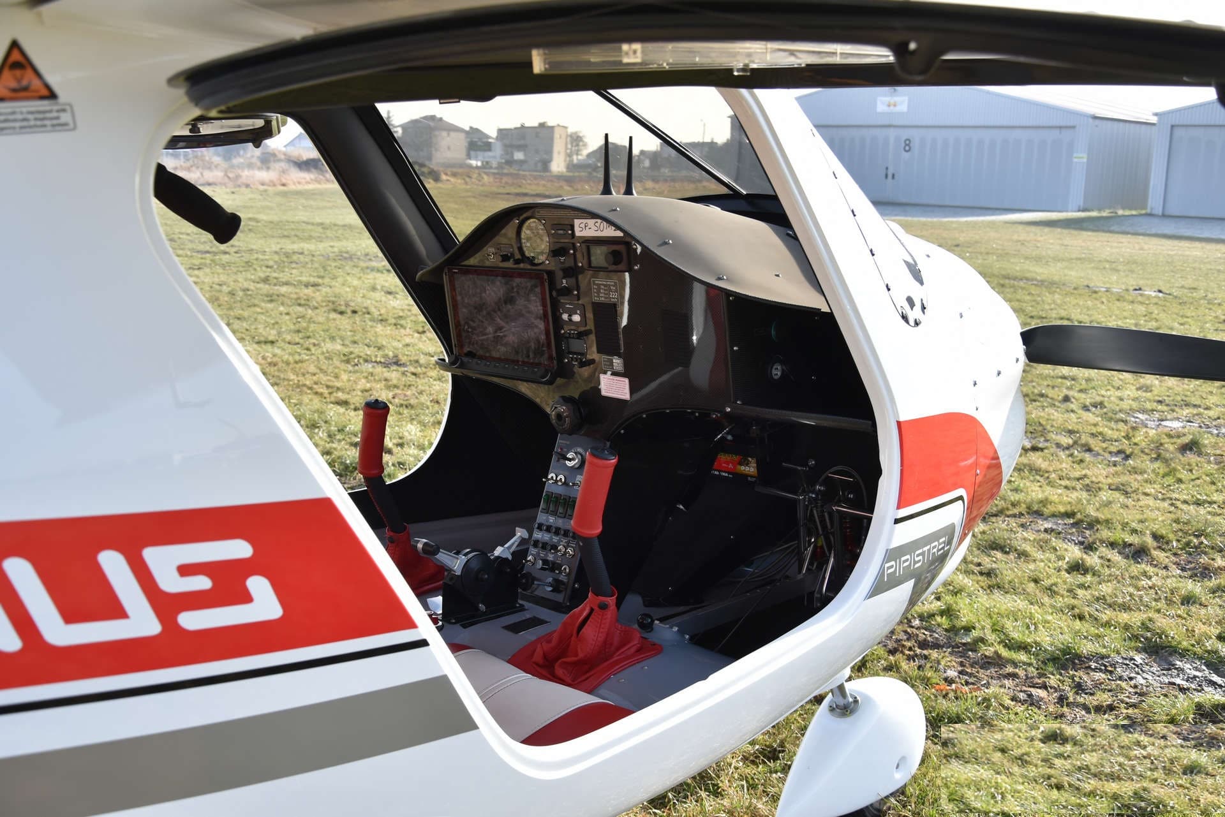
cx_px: 612
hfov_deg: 51.3
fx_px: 1276
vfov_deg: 35.5
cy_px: 408
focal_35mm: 38
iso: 200
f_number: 5.6
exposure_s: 1/250
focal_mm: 25
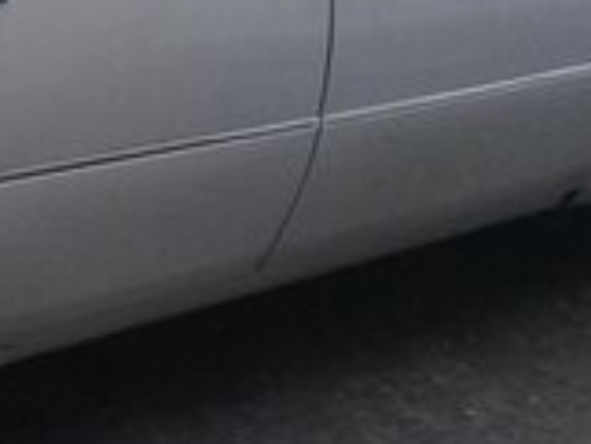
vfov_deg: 11.2
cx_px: -272
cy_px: -251
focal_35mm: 127
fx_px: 2170
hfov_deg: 14.5
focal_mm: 3.3
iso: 50
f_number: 2.2
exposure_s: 1/245
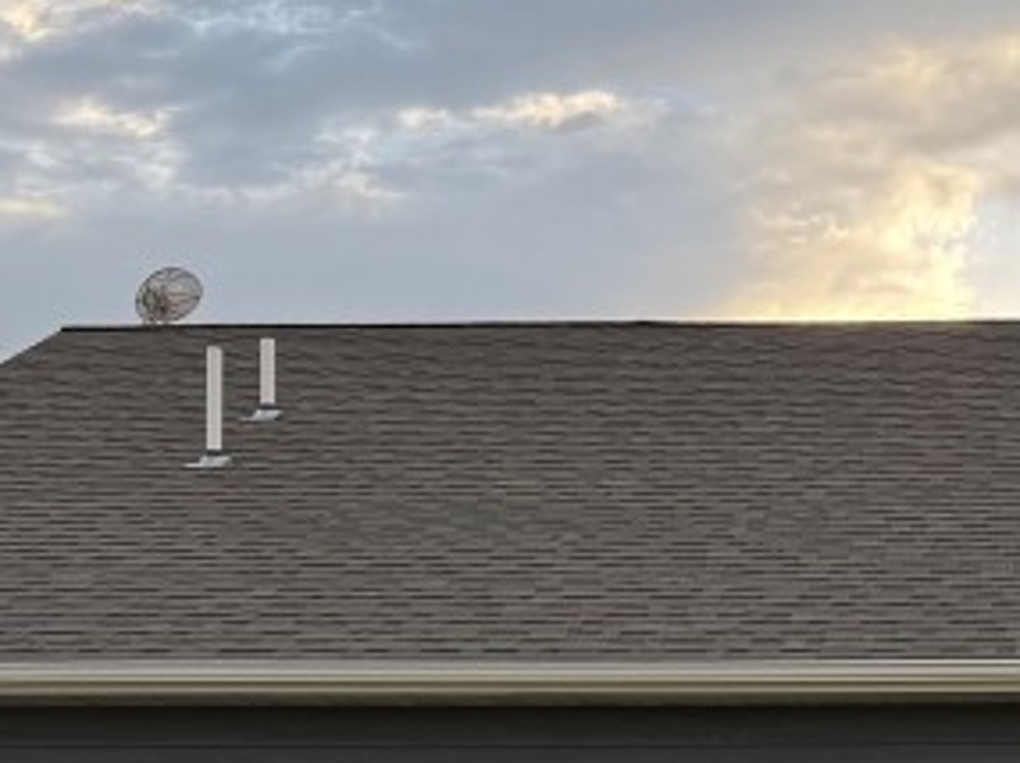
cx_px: 1077
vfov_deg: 16.2
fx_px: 2532
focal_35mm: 86
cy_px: 1020
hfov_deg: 21.8
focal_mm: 6.76
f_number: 1.78
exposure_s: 1/391
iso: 100
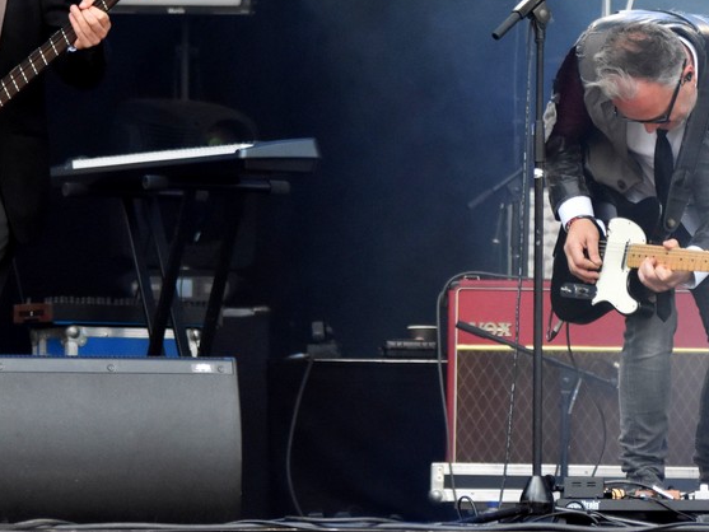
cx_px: 516
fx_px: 7129
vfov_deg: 4.3
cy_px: 123
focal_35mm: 348
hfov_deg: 5.7
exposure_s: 1/5000
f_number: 2.8
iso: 1250
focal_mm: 112
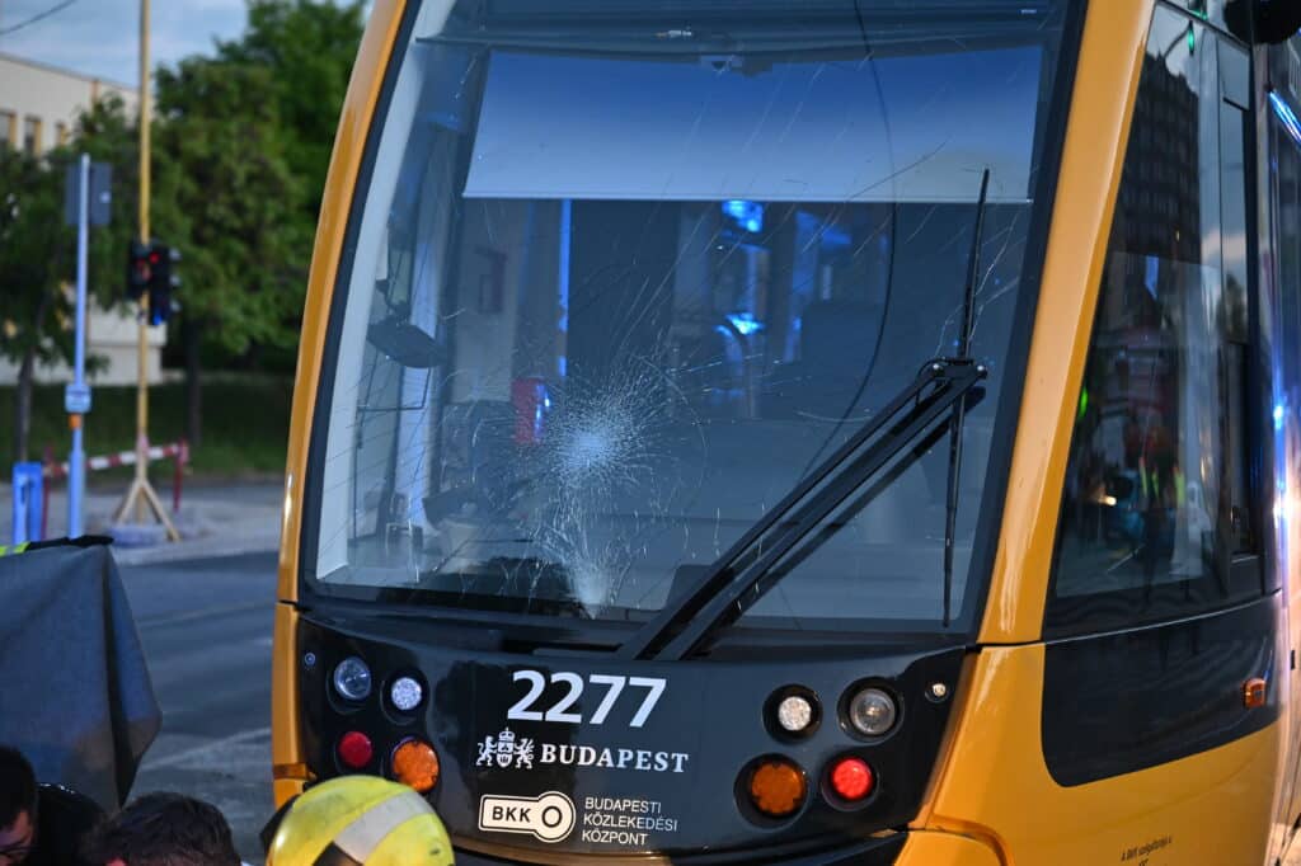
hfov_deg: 28.9
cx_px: 650
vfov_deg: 19.4
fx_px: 2529
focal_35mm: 70
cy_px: 433
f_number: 3.2
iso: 1600
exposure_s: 1/125
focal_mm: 70
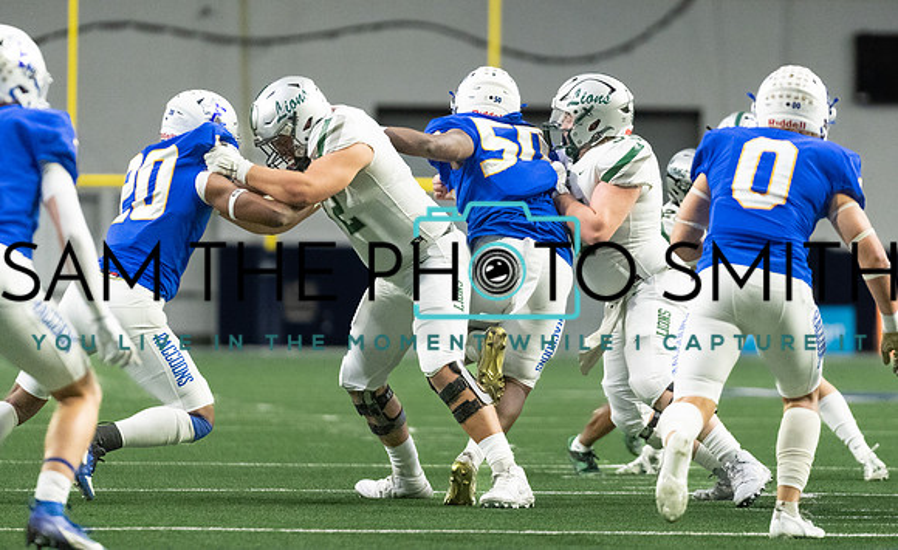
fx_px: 6647
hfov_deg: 7.7
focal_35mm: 273
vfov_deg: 4.7
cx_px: 488
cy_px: 243
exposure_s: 1/1250
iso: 4000
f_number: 2.8
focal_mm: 200
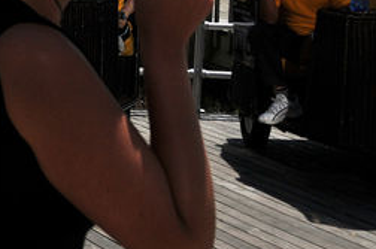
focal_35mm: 107
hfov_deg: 18.5
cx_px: -31
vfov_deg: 12.5
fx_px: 1115
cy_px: -19
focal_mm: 20
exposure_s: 1/5000
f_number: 4.5
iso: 200
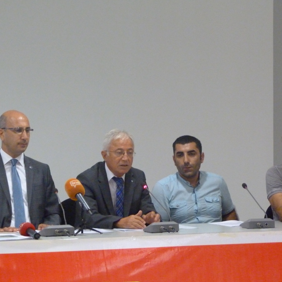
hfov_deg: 13.3
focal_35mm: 131
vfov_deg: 13.3
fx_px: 1207
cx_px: 160
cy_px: 136
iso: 800
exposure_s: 1/25
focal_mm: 19.3
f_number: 3.5
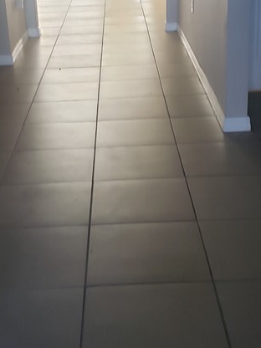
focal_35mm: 64
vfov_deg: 30.2
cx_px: 124
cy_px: 133
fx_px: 643
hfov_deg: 22.9
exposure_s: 1/35
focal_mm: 4.3
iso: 200
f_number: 2.4
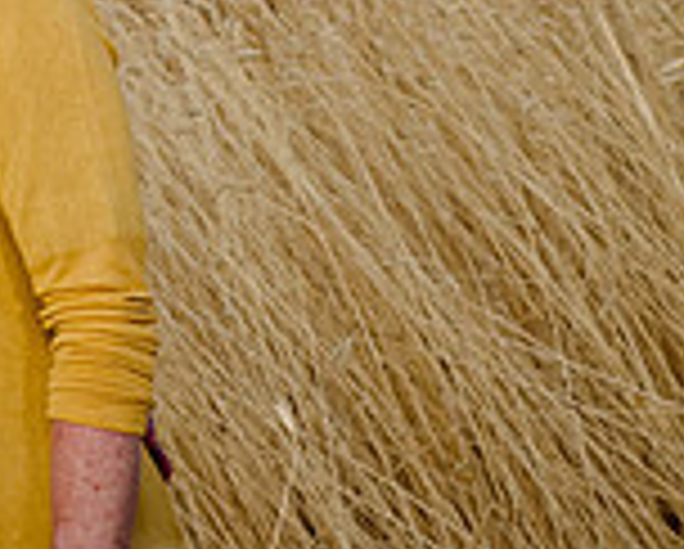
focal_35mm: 279
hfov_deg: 6.8
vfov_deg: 5.5
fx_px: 5655
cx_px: -508
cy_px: -187
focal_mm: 78
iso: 800
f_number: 10
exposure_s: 1/250
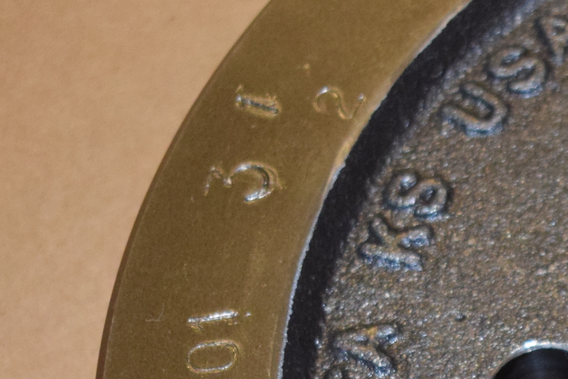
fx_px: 3219
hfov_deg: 9.6
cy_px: 570
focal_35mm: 204
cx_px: 1003
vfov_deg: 6.6
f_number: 5
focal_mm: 36
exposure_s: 1/125
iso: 2000
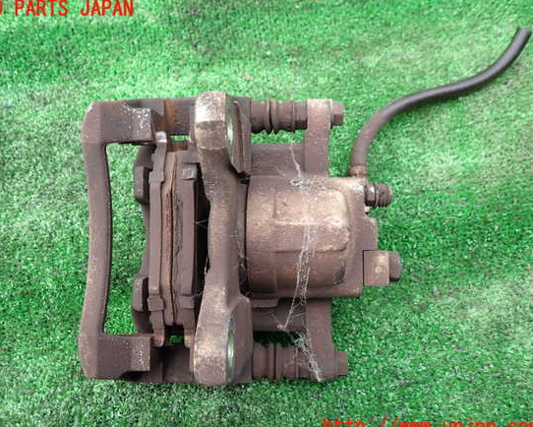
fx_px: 426
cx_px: 250
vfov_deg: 53.2
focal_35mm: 27
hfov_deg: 64.0
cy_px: 218
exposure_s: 1/80
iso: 100
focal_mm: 4.5
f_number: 2
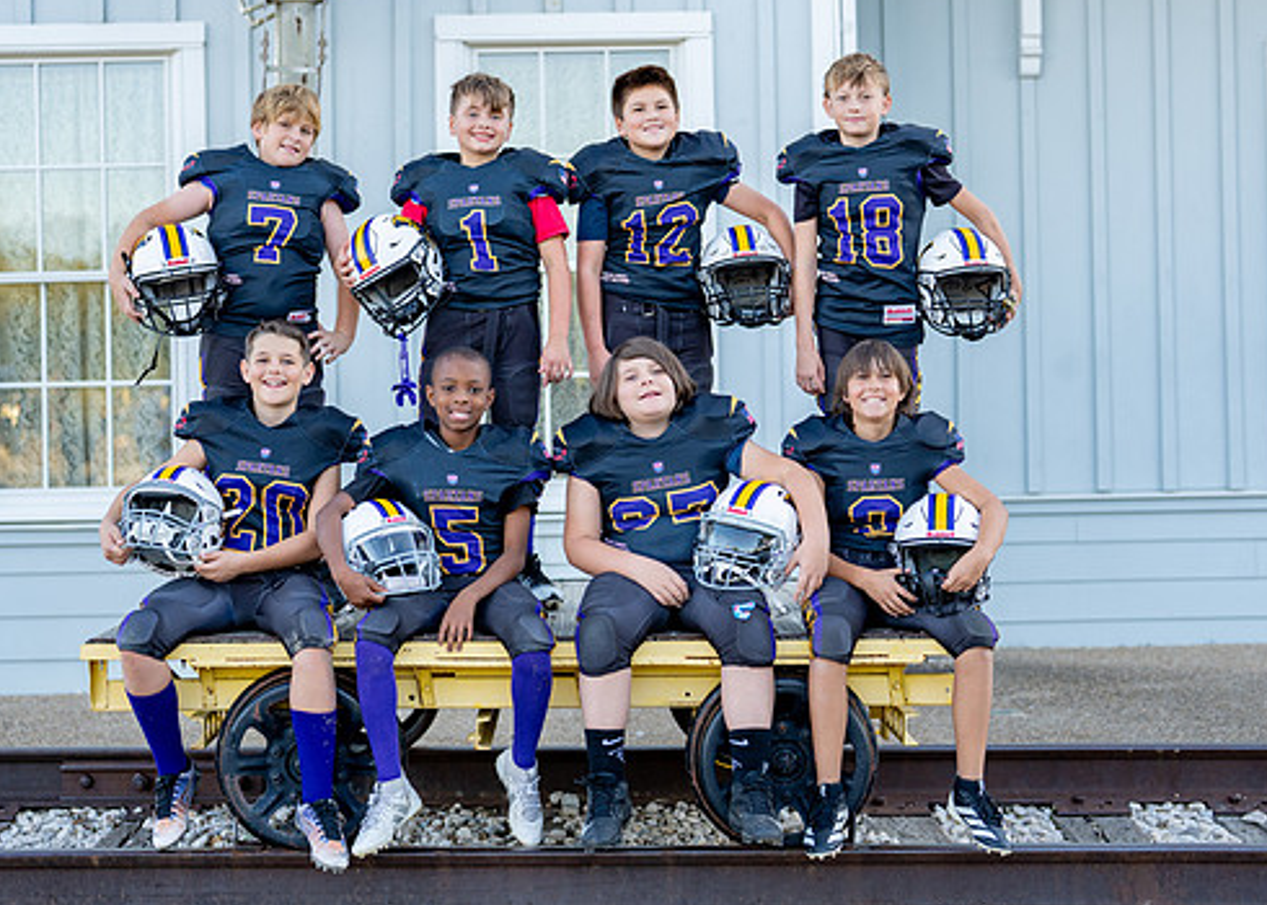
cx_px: 580
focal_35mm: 64
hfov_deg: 30.7
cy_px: 366
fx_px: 2303
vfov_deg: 22.2
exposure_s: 1/640
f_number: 2
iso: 100
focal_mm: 50
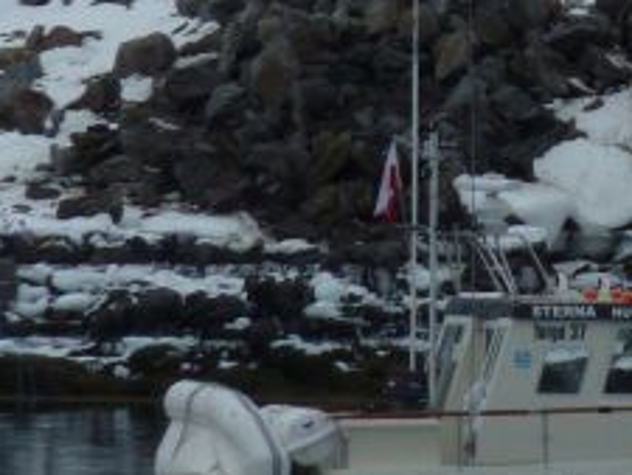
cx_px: 756
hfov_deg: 1.9
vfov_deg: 1.4
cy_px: -14
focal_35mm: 1068
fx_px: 19509
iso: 80
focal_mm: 49.2
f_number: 4.9
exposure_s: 1/250
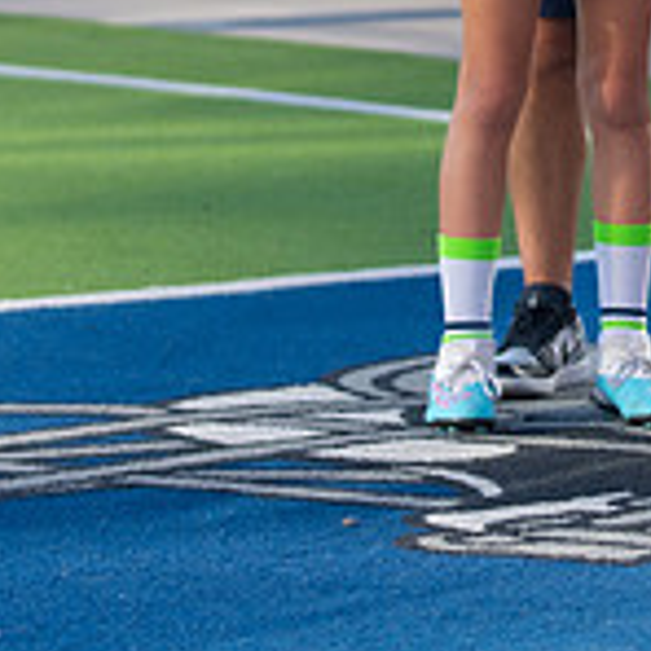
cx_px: 815
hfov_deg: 6.6
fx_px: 5617
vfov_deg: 6.6
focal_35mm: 264
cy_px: -253
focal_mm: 70
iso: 100
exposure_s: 1/500
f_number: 2.8
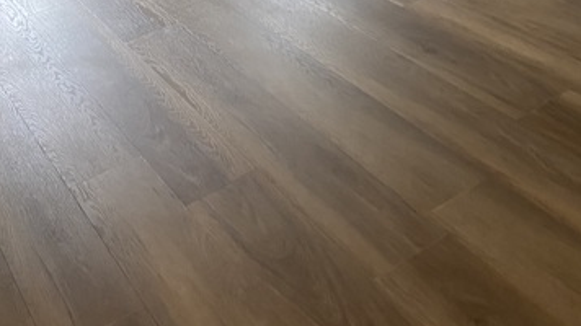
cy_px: -66
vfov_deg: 21.1
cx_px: 276
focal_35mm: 53
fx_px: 816
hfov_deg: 39.2
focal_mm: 4.25
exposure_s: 1/60
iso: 200
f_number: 1.8
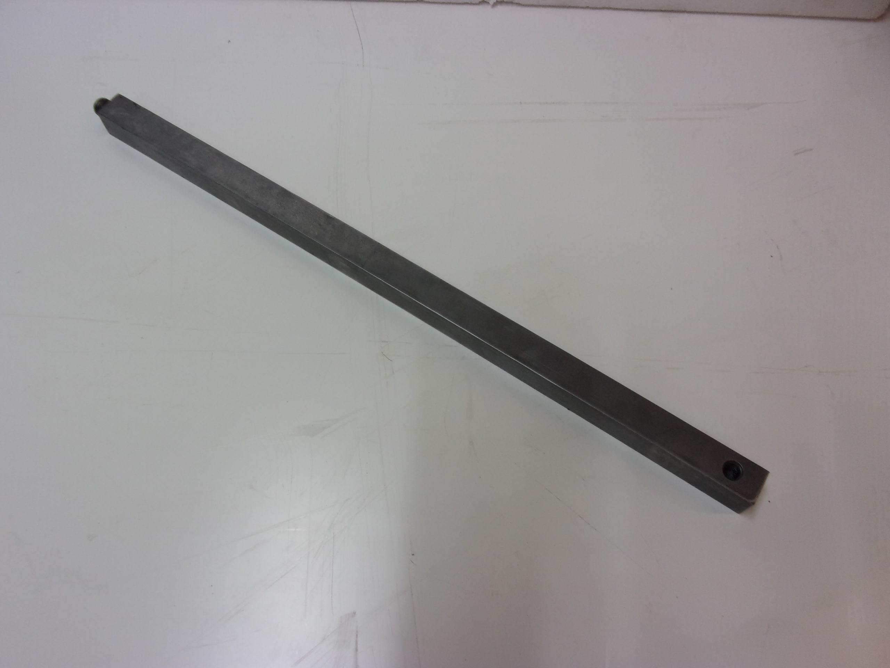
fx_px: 720
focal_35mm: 28
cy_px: 334
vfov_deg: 49.7
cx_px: 445
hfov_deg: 63.4
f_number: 3.9
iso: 104
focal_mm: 5.1
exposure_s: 1/34
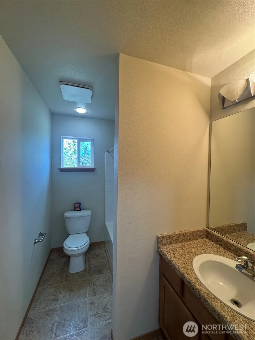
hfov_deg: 85.7
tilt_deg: -1.5
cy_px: 170
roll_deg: -0.4
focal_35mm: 14
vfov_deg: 102.1
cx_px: 128
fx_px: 138
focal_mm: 2.22
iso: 160
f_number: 2.2
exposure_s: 1/120
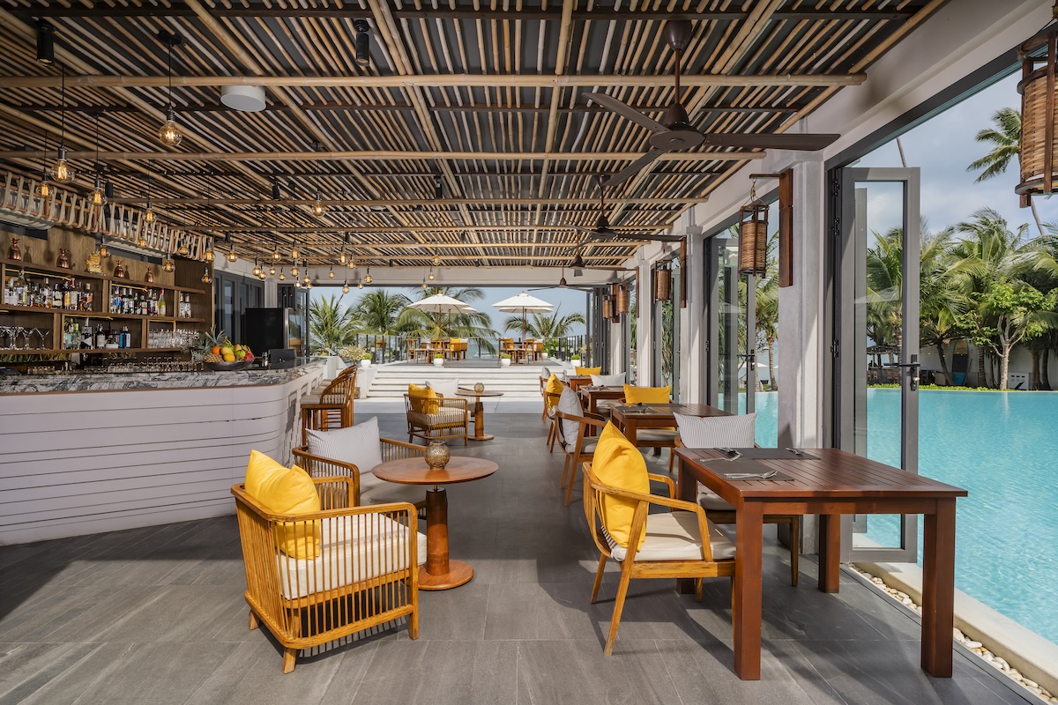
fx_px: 470
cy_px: 352
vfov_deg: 73.7
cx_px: 529
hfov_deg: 96.7
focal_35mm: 16
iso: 250
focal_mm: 16
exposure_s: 1/200
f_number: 13
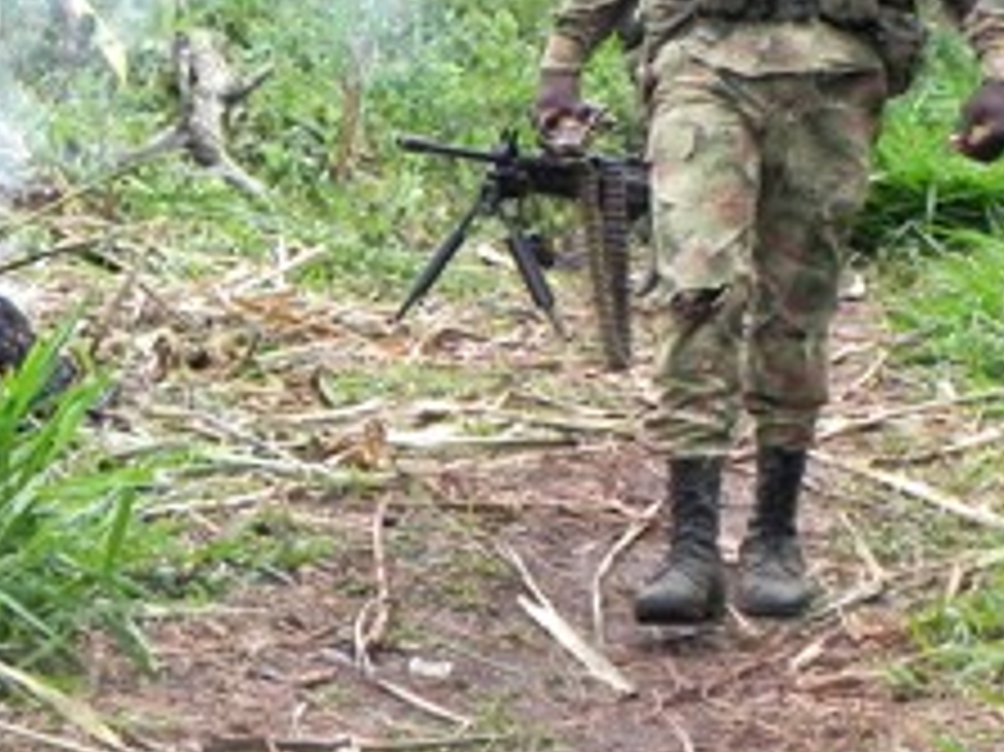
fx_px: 4870
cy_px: 142
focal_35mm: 168
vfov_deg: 8.8
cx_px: 594
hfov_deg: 11.8
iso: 160
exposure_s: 1/62.4
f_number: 4
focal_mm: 13.4
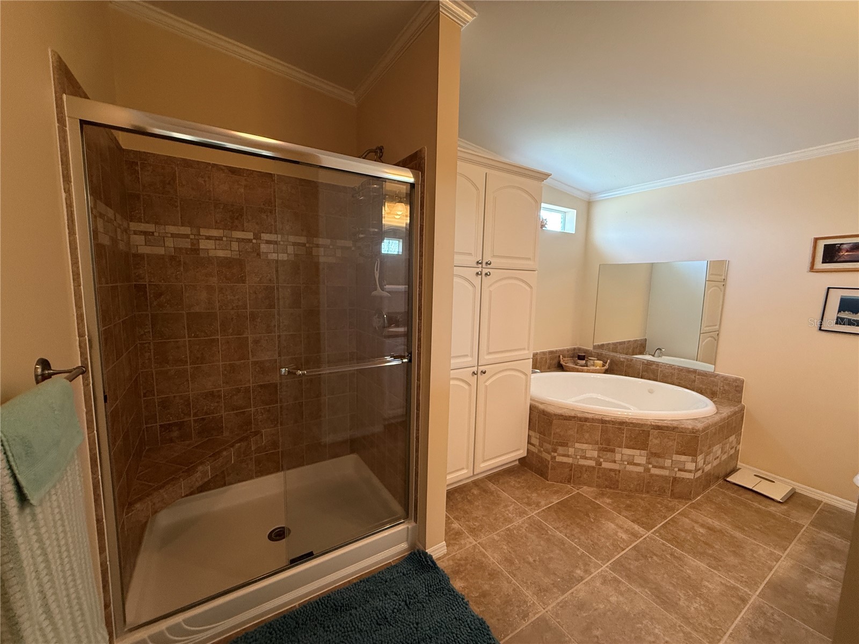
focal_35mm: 14
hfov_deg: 102.1
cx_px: 430
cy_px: 322
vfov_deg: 85.7
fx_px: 347
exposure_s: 1/60
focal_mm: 2.22
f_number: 2.2
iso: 250
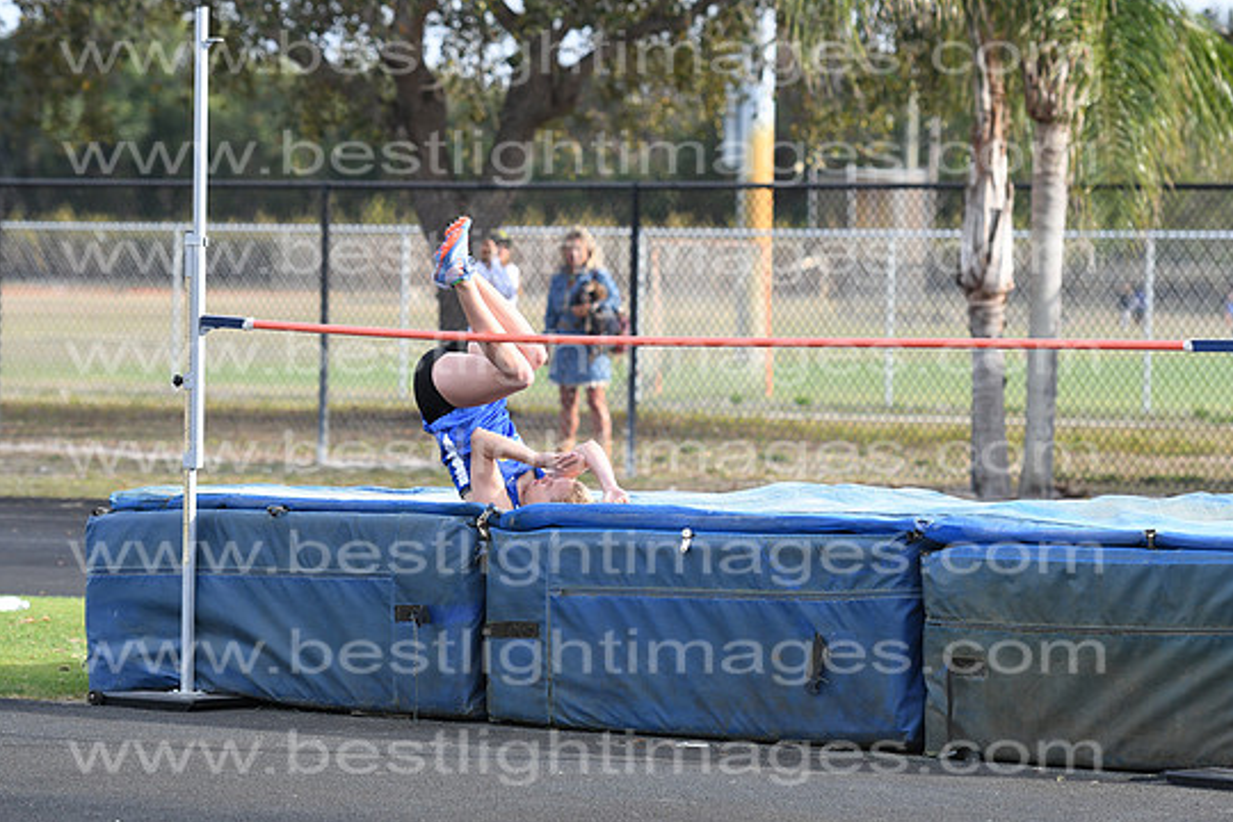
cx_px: 587
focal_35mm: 202
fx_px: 6902
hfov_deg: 10.2
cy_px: 408
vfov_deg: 6.8
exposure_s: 1/1600
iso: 400
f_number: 4
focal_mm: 125
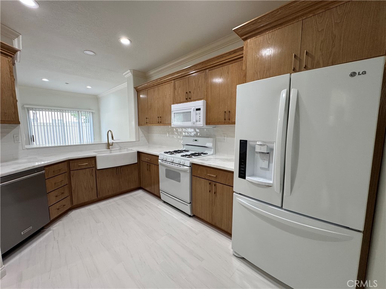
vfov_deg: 85.7
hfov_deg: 102.1
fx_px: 156
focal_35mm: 14
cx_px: 193
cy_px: 144
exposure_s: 1/120
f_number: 2.2
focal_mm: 2.22
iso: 200
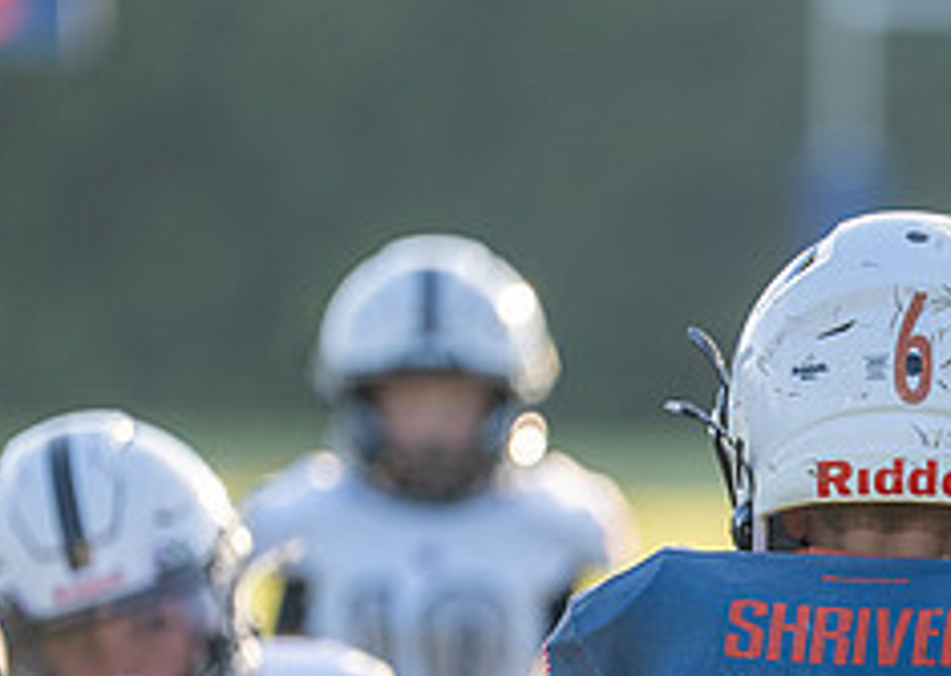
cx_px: 959
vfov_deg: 2.9
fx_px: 13373
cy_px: 677
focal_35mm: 496
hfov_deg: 4.1
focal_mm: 185
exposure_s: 1/2500
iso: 320
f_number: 2.8
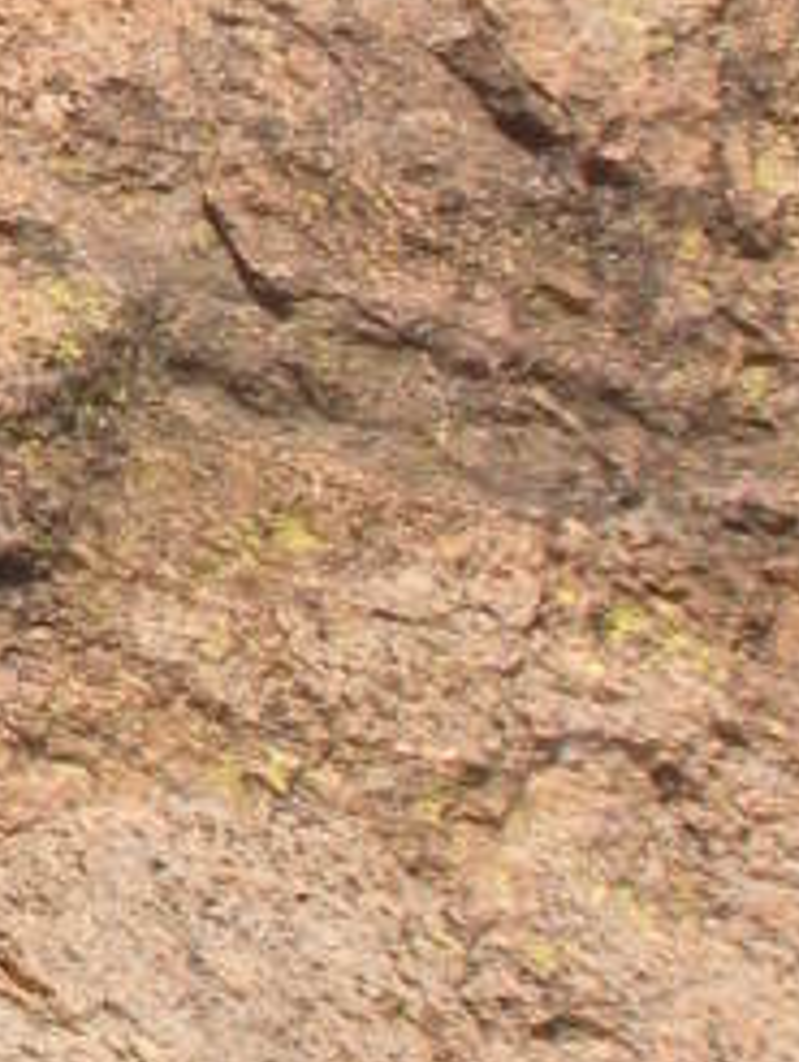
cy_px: 304
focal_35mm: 355
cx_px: -1365
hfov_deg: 4.1
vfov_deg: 5.6
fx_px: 10907
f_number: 4.6
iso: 88
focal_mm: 11.2
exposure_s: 1/564
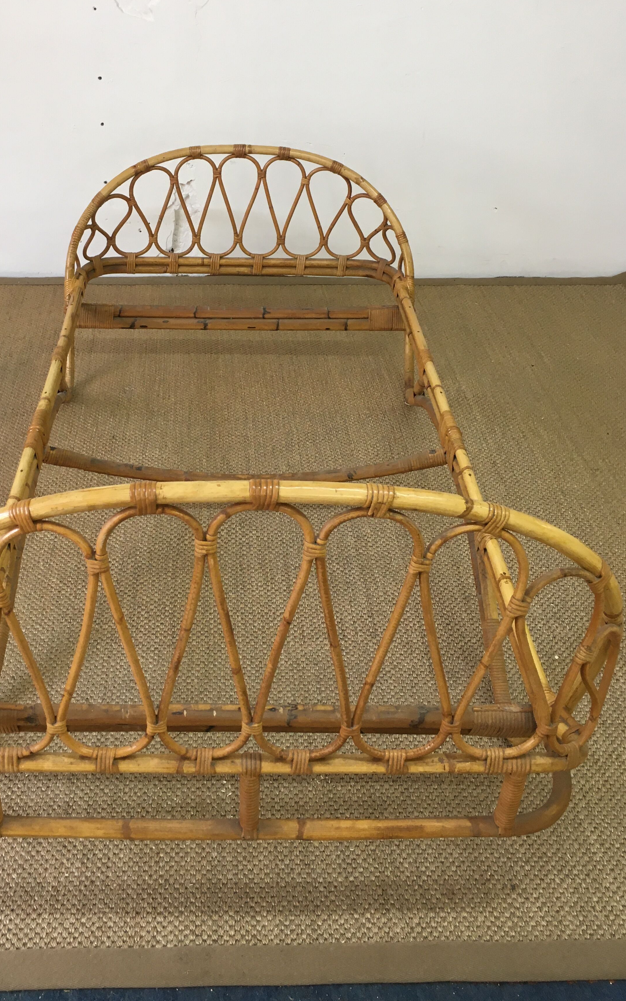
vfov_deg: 53.8
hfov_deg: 35.1
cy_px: 420
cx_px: 223
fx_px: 983
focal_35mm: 36
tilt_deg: -33.4
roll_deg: -0.2
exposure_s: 1/33
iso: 80
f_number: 2.2
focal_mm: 4.15
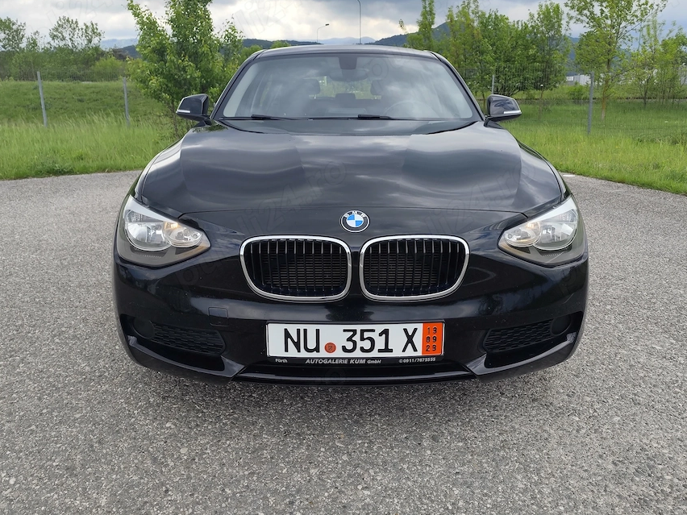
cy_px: 239
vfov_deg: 51.3
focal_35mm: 27
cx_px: 354
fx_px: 536
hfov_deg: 65.3
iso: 50
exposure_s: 1/886
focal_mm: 6.19
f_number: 1.65
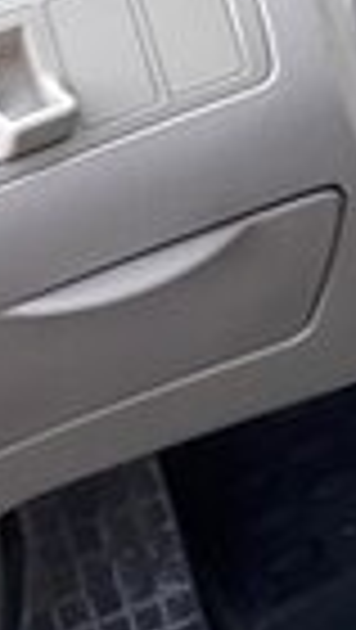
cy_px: -187
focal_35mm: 139
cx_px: 955
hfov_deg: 7.9
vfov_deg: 14.8
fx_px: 2327
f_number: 1.9
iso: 80
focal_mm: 3.6
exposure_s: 1/33
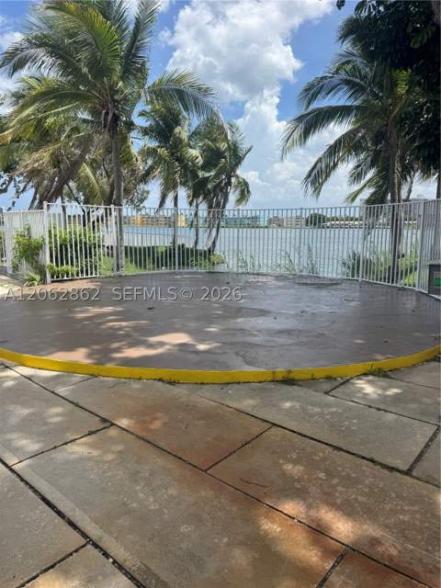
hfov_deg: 56.8
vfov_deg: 71.6
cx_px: 220
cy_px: 294
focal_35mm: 24
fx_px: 408
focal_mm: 6.76
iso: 80
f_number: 1.78
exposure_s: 1/4049
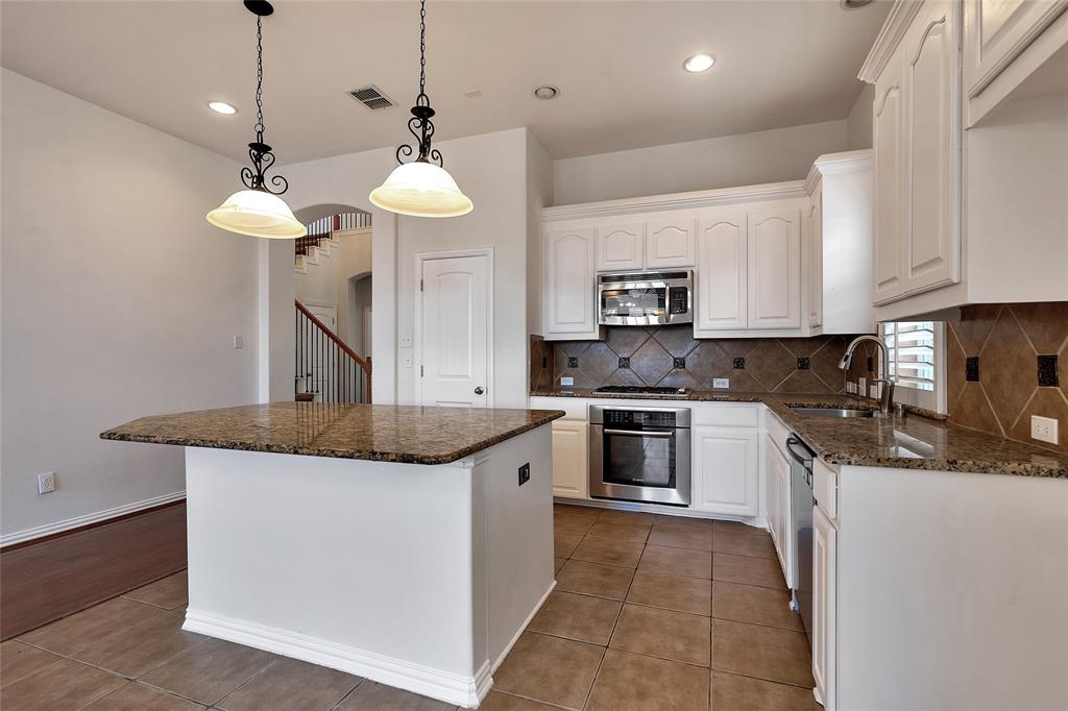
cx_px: 534
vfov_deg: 73.7
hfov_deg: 96.8
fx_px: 474
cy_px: 356
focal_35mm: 16
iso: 400
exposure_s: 1/15
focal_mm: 16
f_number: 7.1
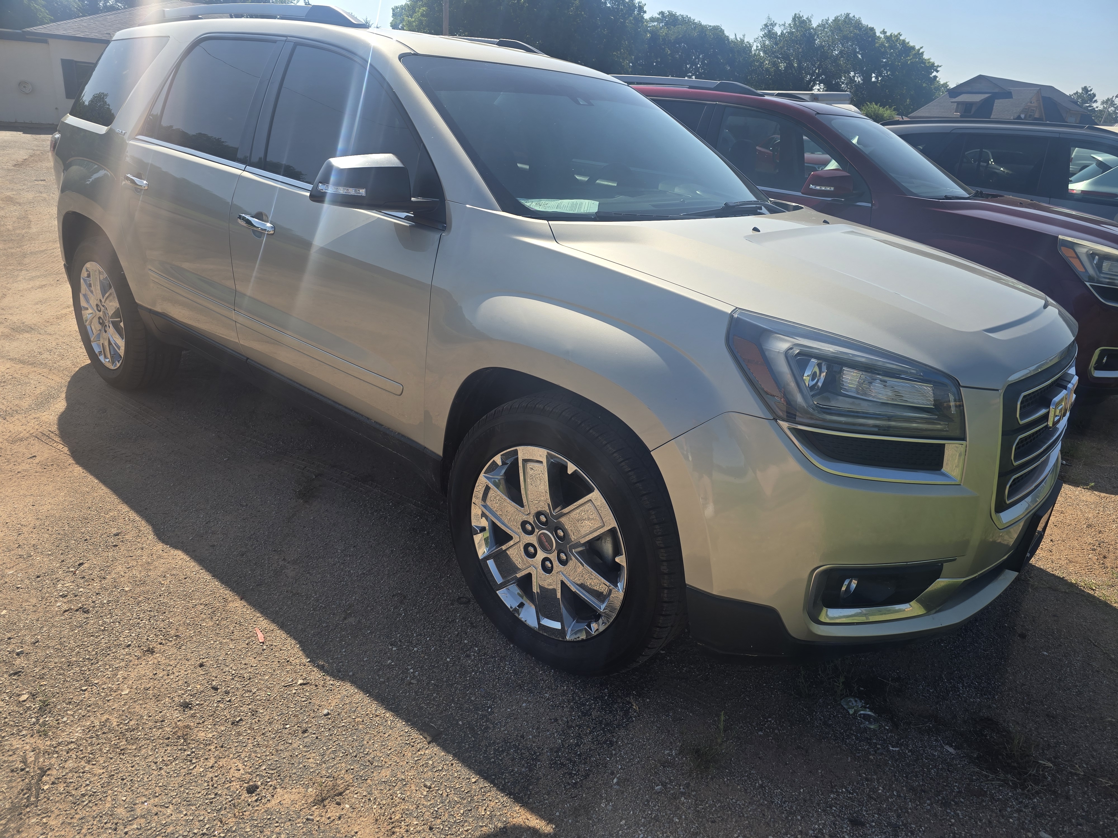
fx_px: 743
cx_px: 559
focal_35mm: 23
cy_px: 419
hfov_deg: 73.9
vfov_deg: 58.9
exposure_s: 1/568
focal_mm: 6.3
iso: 12
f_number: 1.7
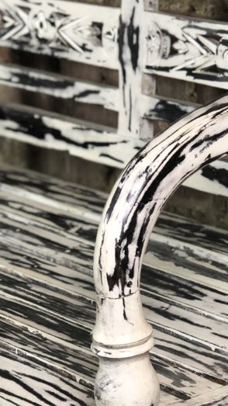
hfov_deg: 10.9
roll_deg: +1.7
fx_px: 1194
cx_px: 192
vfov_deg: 19.2
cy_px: 257
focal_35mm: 111
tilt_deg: -20.3
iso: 80
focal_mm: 6
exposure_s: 1/33
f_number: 2.4
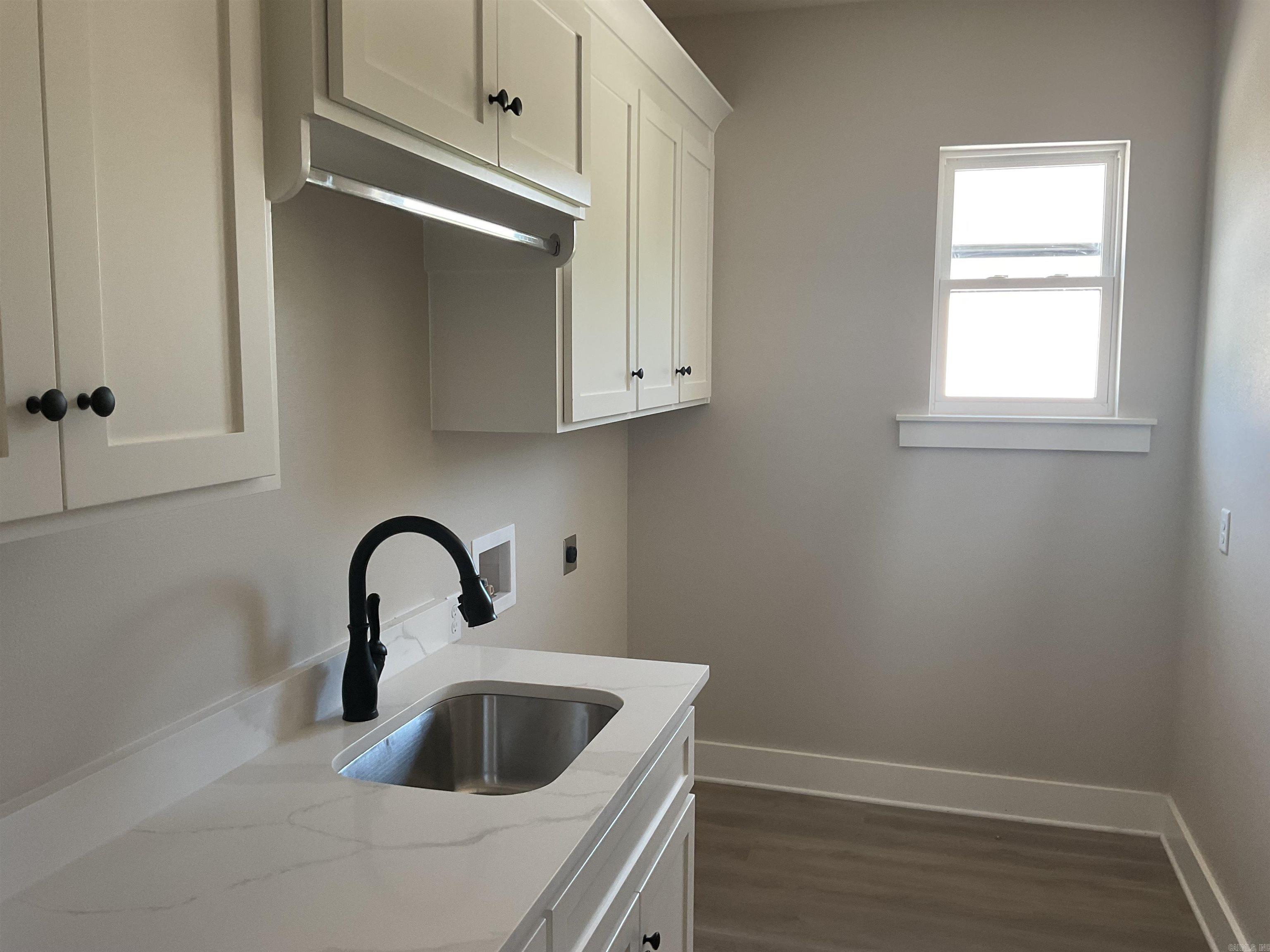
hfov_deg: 61.7
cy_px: 476
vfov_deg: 48.2
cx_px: 635
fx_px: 1064
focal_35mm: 29
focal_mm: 3
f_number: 1.8
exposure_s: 1/60
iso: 50
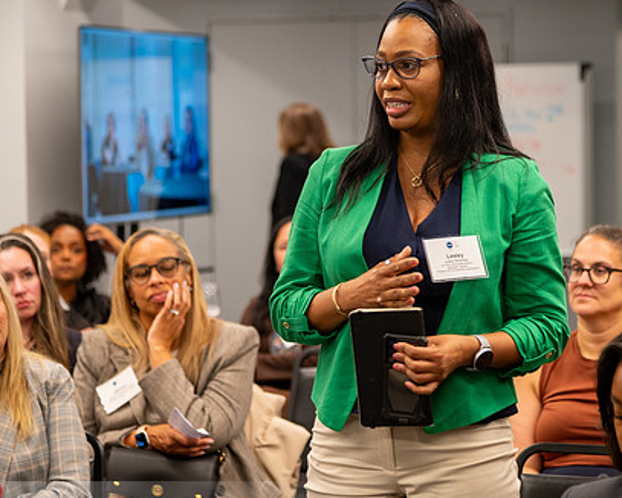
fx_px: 2413
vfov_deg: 11.8
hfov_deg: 14.7
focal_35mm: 131
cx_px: 379
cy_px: 246
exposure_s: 1/100
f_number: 4
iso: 1600
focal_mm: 98
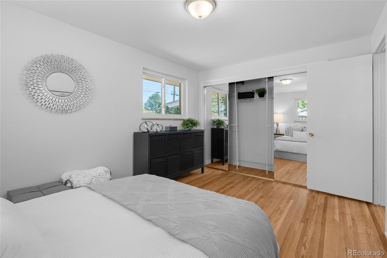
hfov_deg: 96.7
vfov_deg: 73.7
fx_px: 172
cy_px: 129
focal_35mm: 16
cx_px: 194
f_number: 9
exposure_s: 1/6
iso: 1250
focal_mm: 16
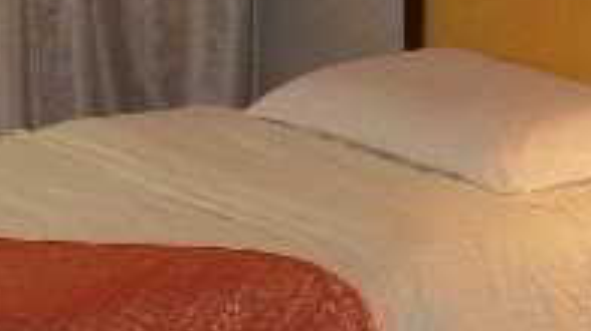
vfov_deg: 7.4
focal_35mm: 160
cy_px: 542
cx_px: 410
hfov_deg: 13.4
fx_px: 2506
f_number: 3.1
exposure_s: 1/30
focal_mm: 6.5
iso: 160
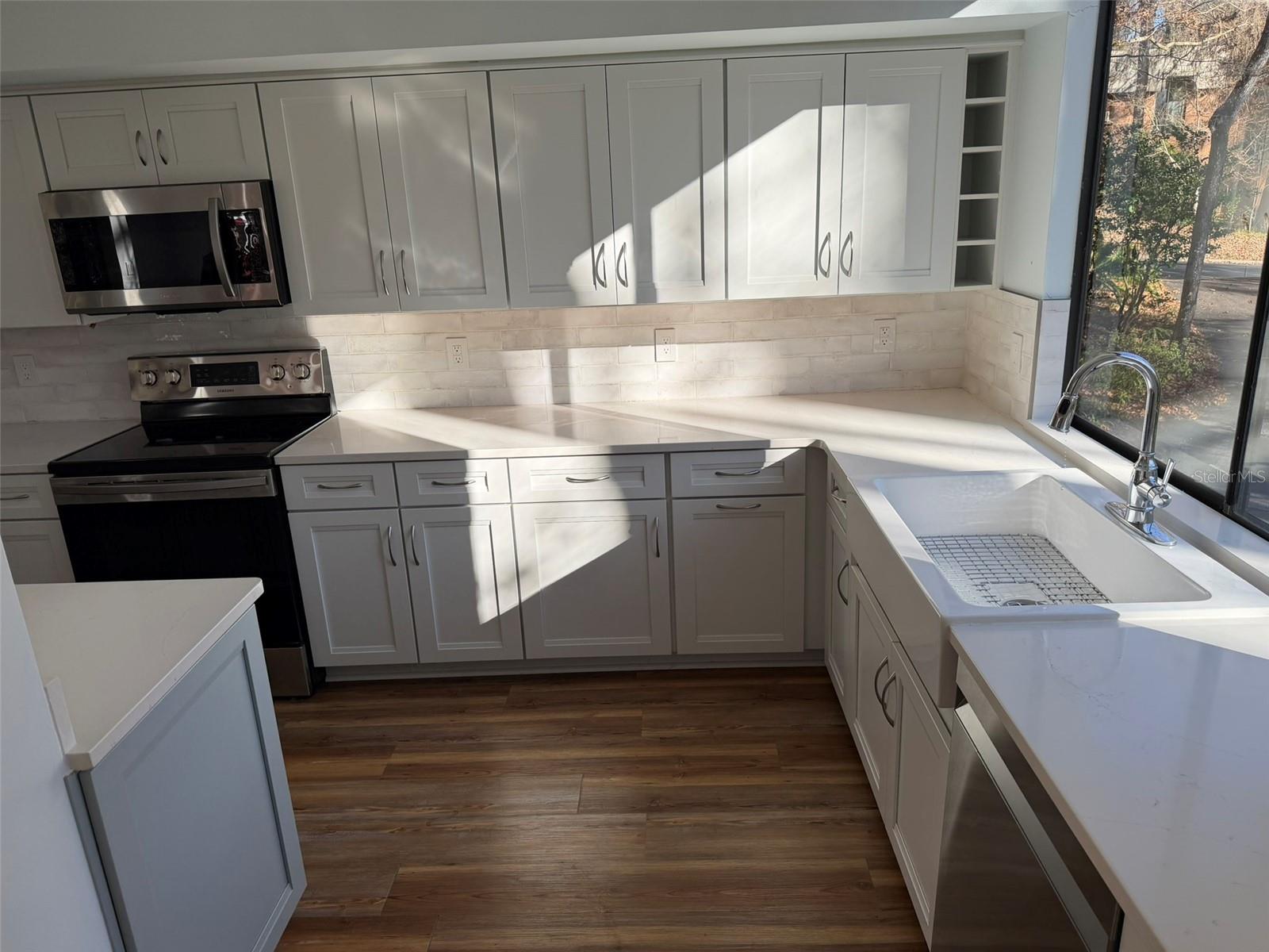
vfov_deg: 56.8
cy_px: 476
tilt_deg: -17.4
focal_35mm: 24
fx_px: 880
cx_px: 634
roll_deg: +2.3
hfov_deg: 71.6
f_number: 1.78
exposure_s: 1/1230
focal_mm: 6.76
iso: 100
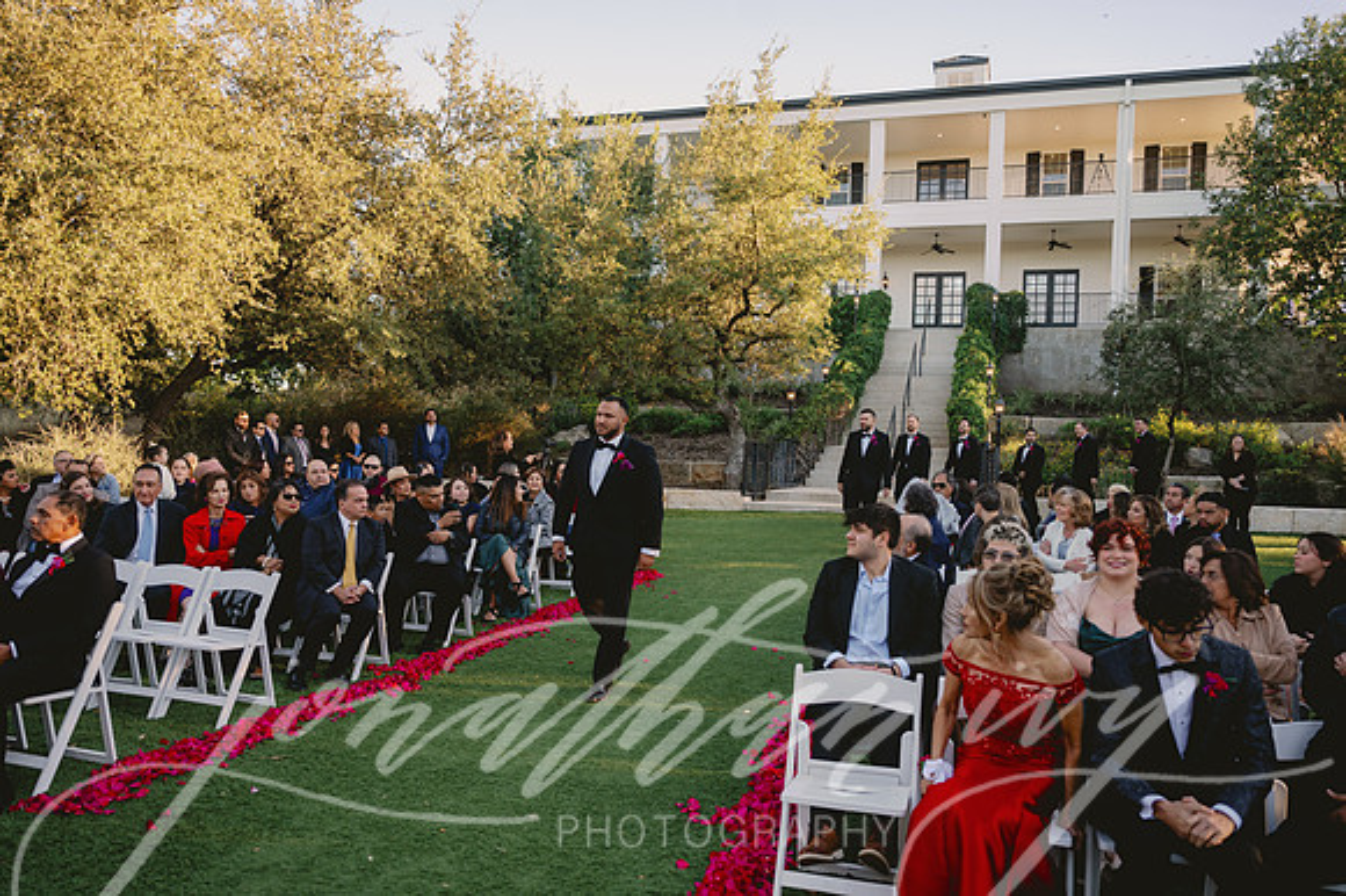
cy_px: 448
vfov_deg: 48.2
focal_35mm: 27
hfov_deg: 67.8
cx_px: 673
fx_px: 1001
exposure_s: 1/640
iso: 320
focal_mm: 24
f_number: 2.8
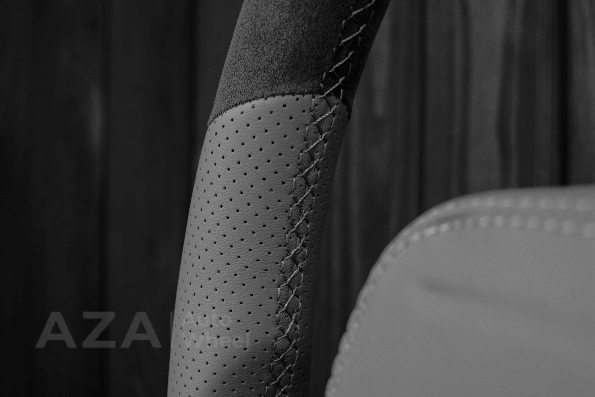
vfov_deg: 25.8
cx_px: 298
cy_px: 198
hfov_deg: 37.8
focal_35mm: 52
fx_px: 868
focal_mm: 35
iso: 500
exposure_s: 1/125
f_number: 6.3
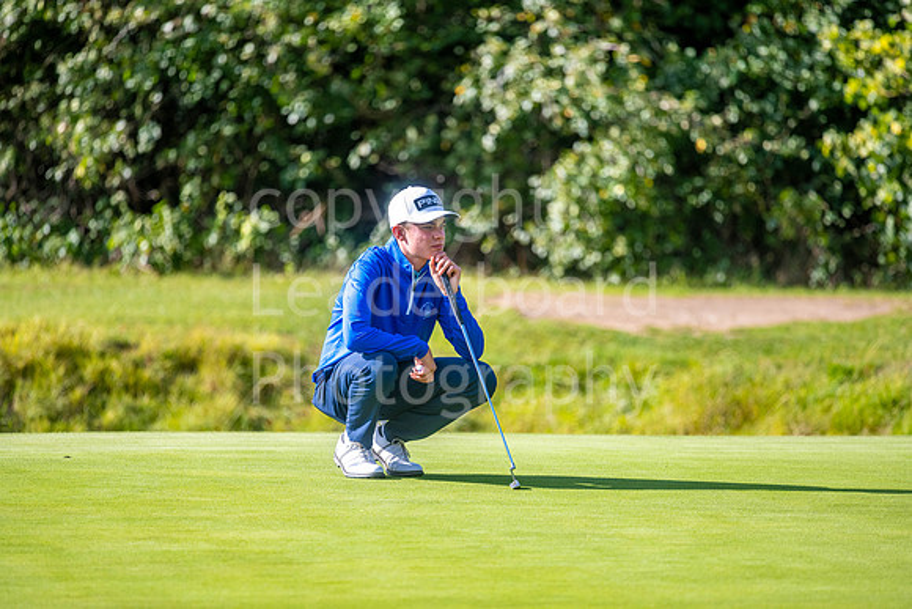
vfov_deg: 4.6
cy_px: 304
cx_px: 456
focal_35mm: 300
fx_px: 7601
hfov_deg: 6.9
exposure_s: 1/1600
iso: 400
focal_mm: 300
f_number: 4
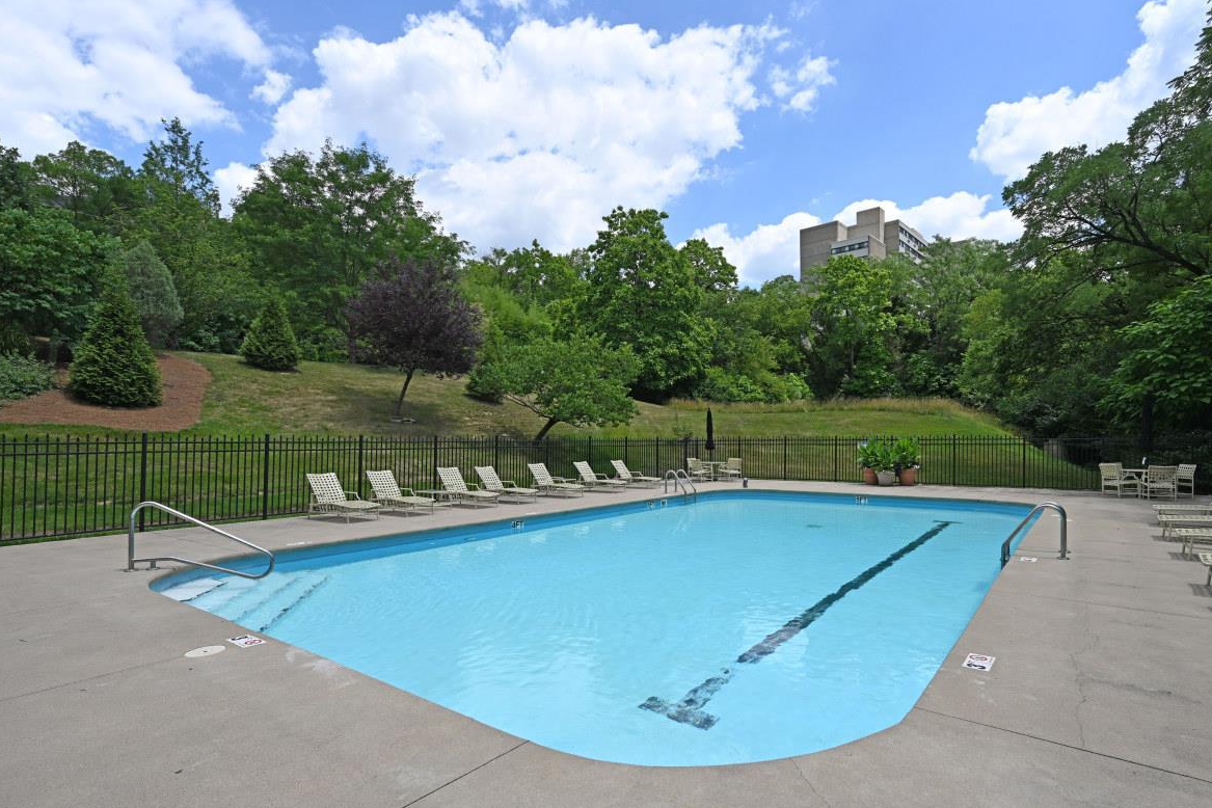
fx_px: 606
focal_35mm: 18
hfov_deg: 89.8
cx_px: 658
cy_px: 434
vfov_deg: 67.3
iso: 100
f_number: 7.1
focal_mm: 14
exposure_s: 1/400
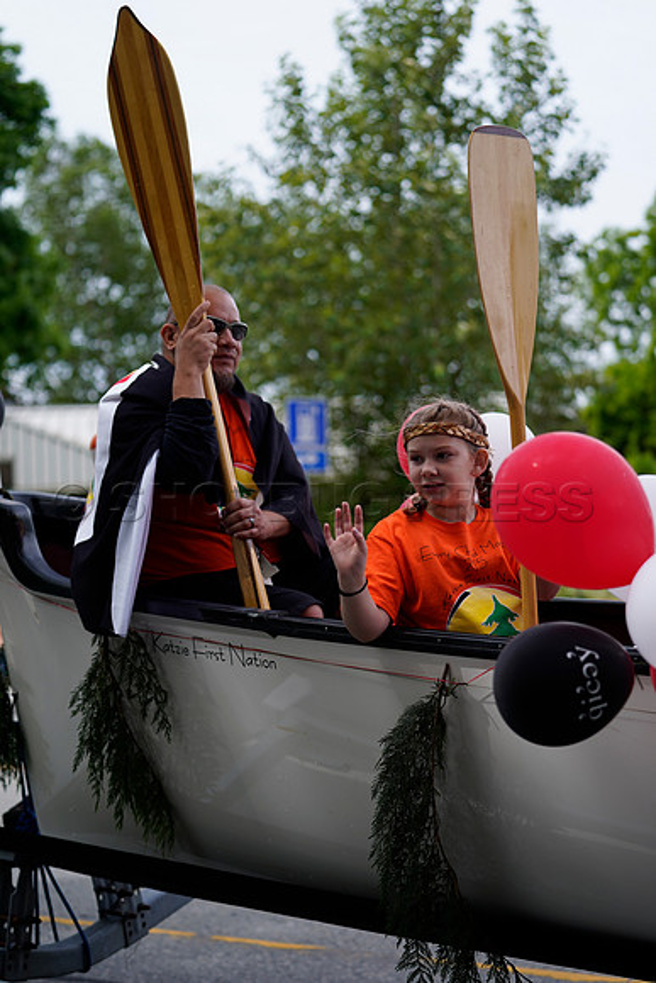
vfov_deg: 28.8
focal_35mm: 70
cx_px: 328
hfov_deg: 19.5
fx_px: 1912
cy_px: 492
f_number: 2.8
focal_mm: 70
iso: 125
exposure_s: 1/400
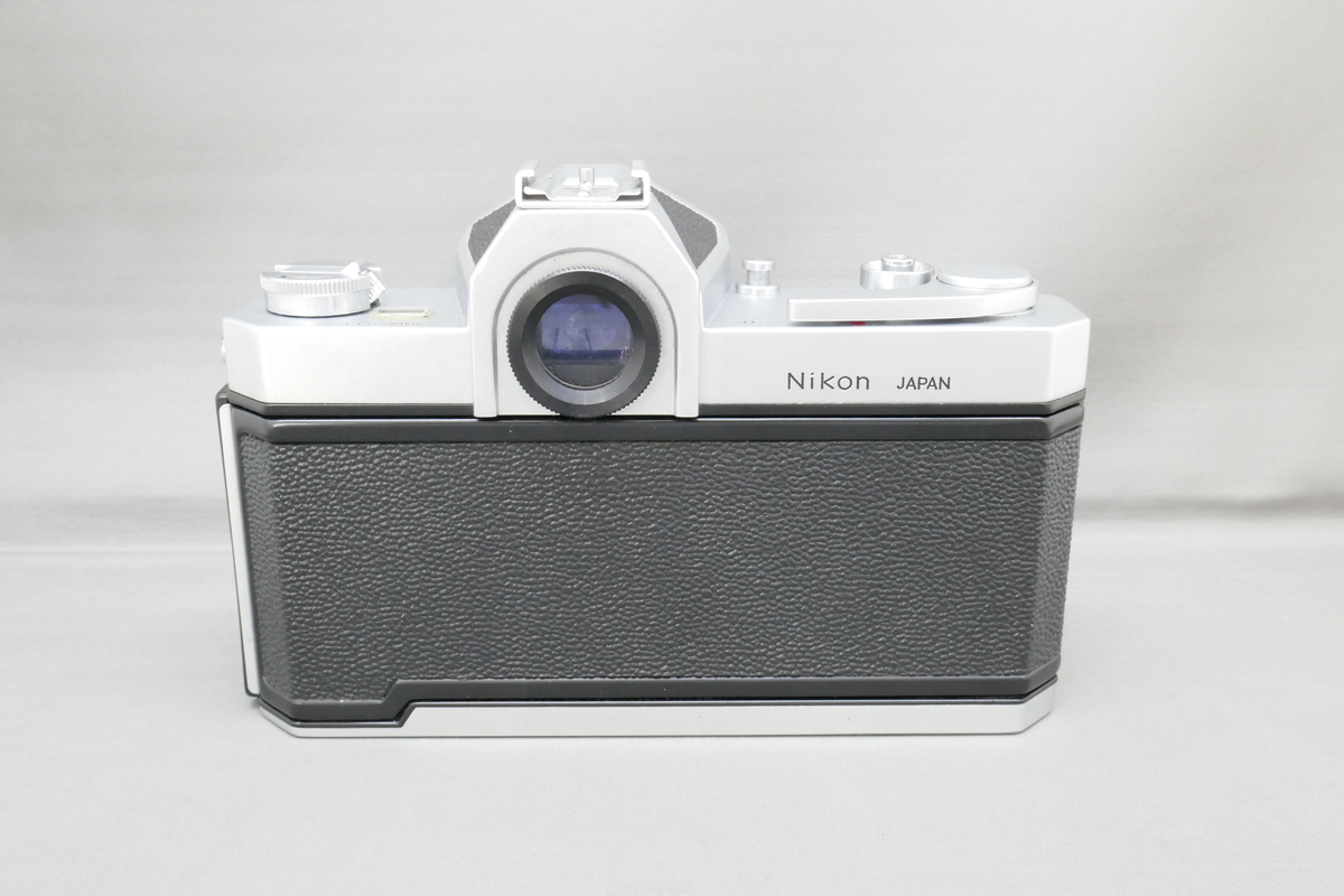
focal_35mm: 36
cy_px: 448
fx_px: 1344
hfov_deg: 53.1
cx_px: 672
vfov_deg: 36.9
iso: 1600
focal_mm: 13.1
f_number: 8
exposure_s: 1/13
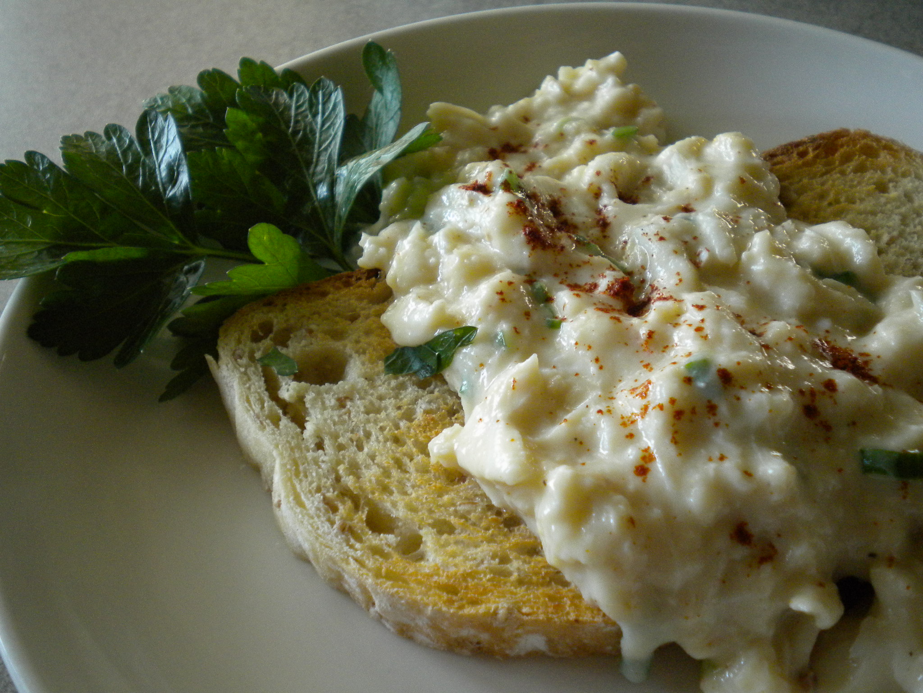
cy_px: 346
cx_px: 462
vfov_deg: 35.1
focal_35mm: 41
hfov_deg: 45.8
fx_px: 1093
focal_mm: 7.4
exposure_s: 1/60
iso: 386
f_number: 3.5
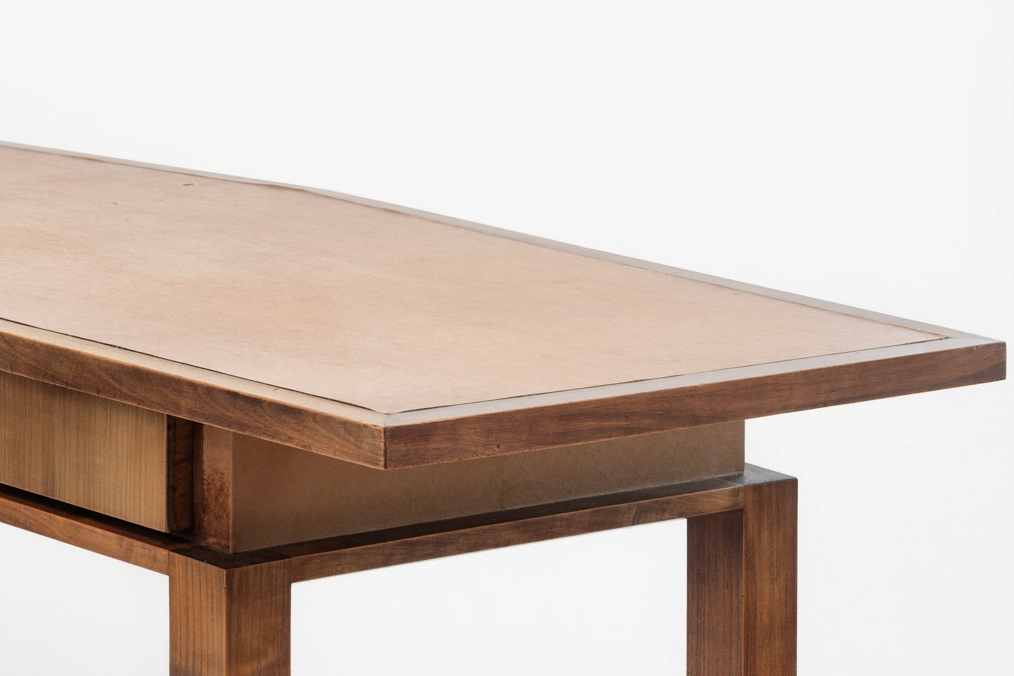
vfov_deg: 10.8
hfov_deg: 16.0
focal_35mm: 126
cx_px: 54
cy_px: 653
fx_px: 3549
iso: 250
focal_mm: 50
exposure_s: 1/50
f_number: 8
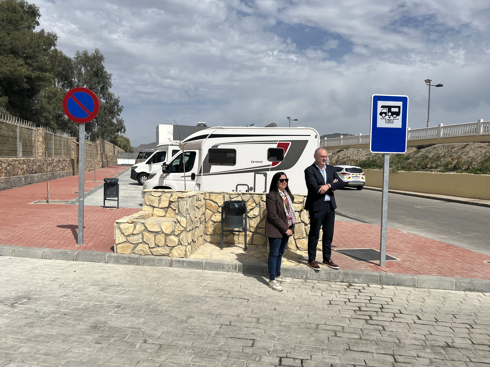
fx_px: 368
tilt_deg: -4.4
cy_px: 184
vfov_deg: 53.1
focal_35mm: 26
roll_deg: -1.2
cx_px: 245
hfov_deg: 67.3
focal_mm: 5.1
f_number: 1.6
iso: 50
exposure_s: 1/10870
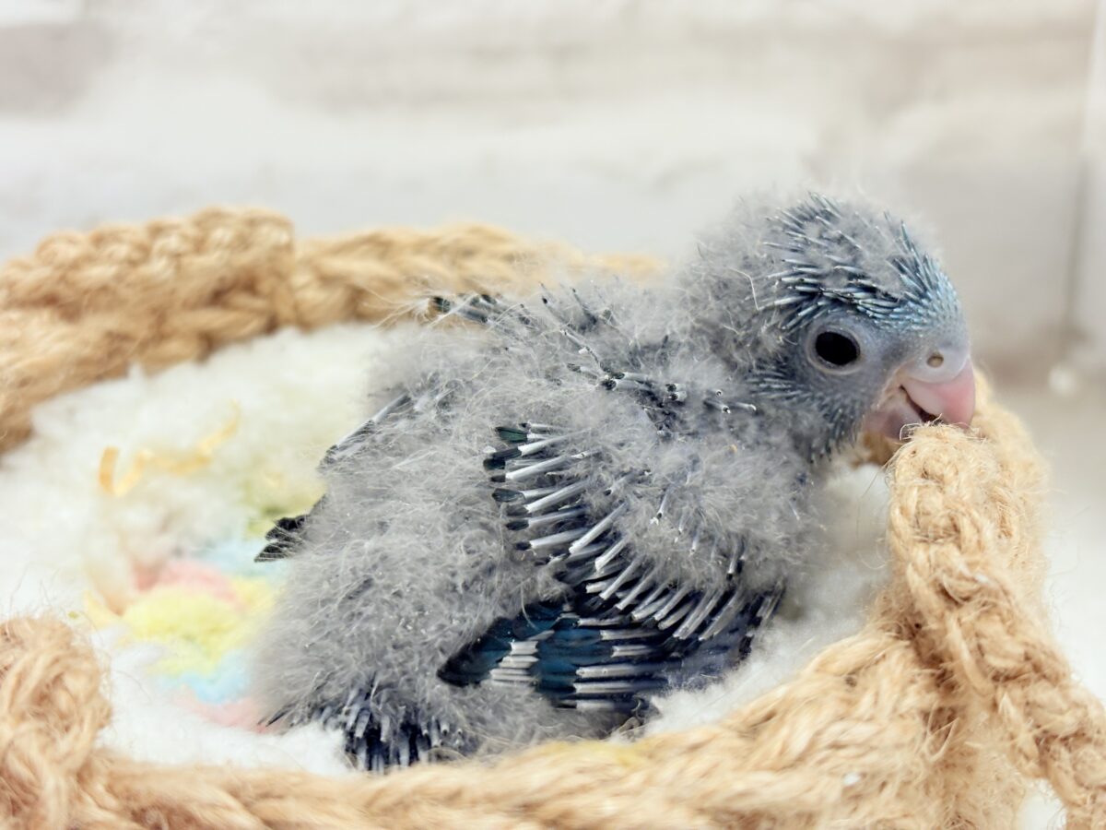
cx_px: 553
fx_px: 1661
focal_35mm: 52
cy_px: 415
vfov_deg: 28.0
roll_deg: -0.6
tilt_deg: -17.3
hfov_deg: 36.8
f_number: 1.6
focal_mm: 5.96
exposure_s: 1/100
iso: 125
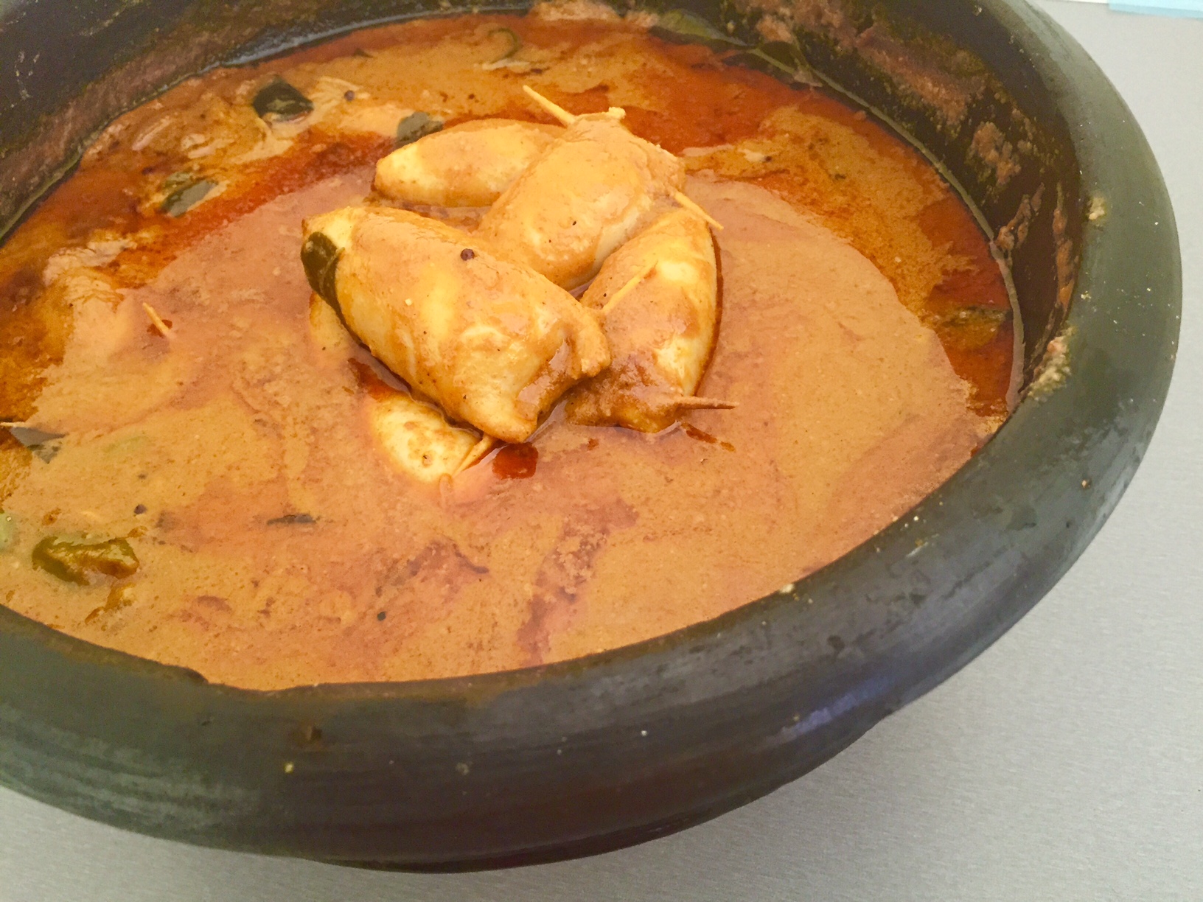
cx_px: 602
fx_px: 1008
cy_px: 451
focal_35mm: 29
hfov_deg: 61.7
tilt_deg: -50.7
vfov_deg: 48.2
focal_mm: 4.15
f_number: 2.2
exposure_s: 1/20
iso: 250
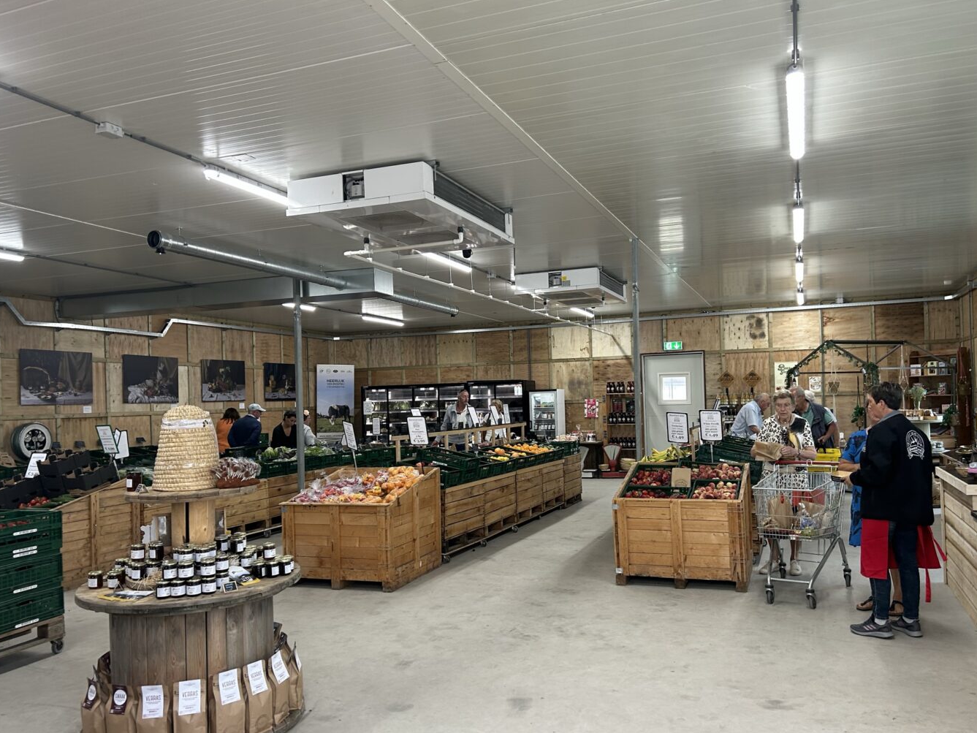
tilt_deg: +0.0
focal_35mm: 28
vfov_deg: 49.7
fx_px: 790
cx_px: 518
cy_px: 392
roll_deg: +3.2
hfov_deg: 63.4
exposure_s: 1/121
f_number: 1.5
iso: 80
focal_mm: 5.7
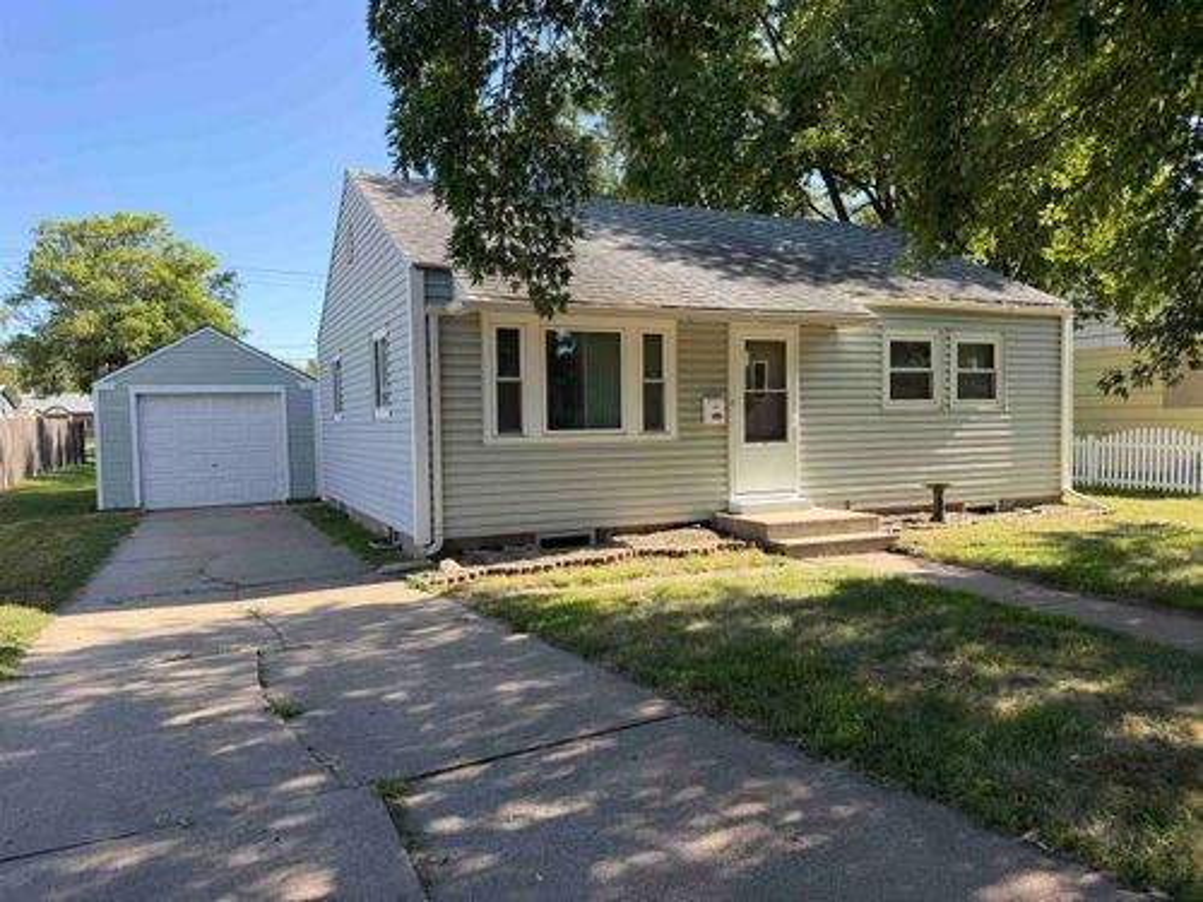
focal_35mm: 24
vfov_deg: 56.8
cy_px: 451
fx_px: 834
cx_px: 602
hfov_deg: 71.6
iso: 100
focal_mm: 6.76
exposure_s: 1/1493
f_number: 1.78
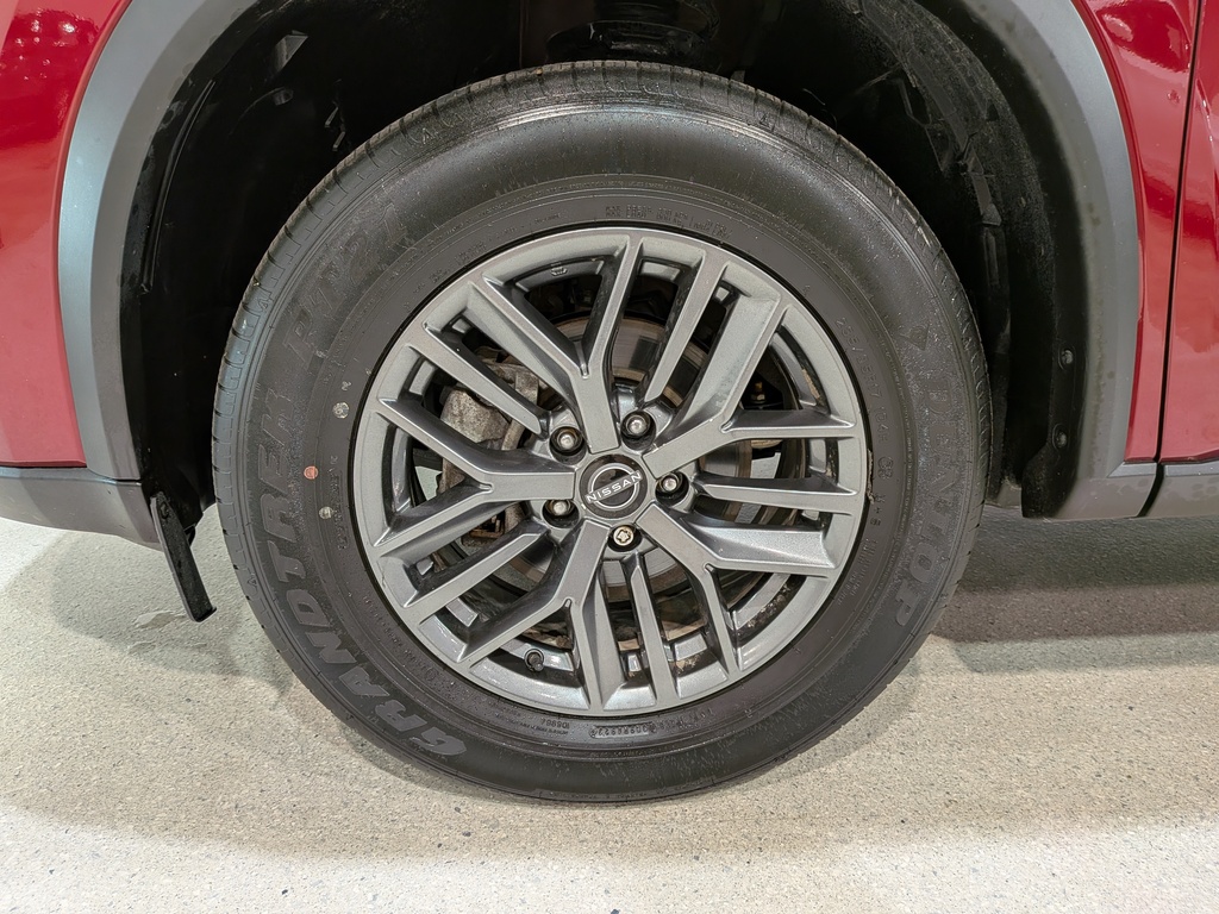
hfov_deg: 71.6
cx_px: 610
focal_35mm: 24
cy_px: 457
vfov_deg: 56.8
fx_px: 845
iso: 45
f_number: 1.7
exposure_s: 1/30
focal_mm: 4.53
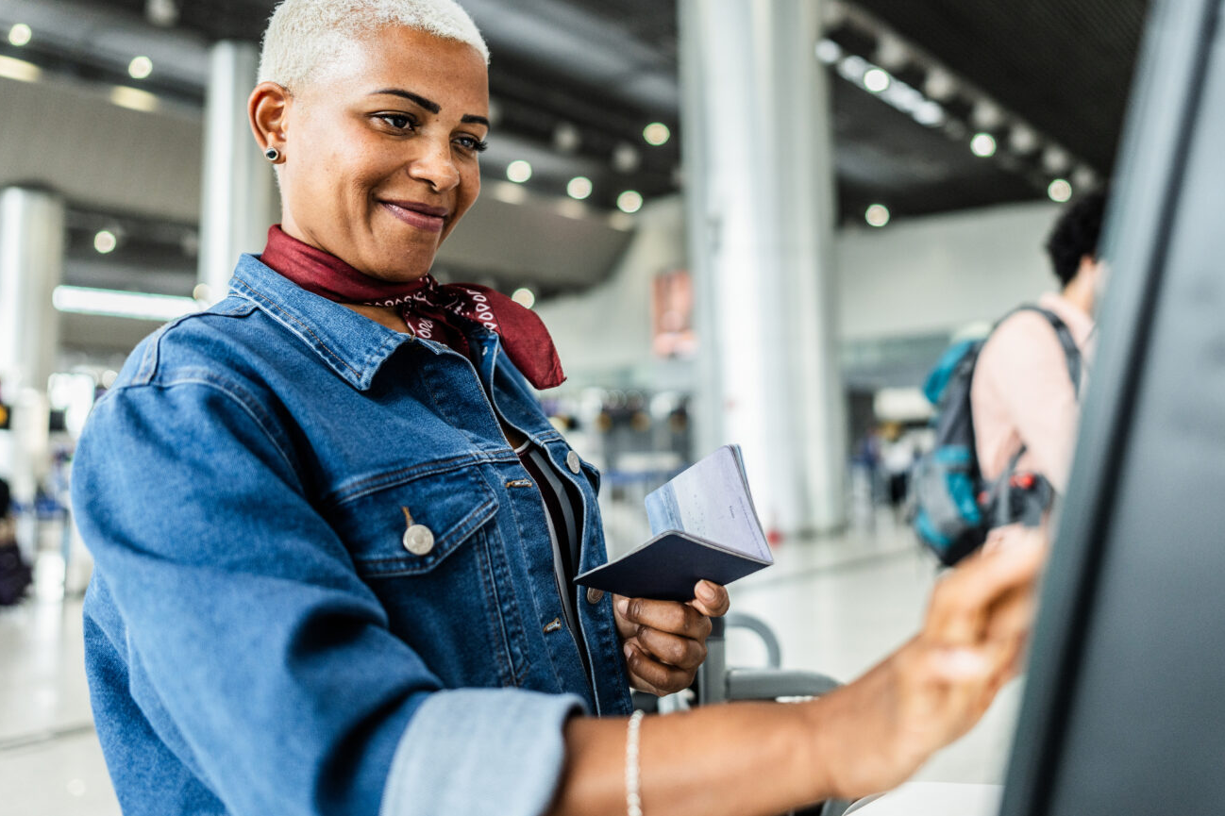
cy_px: 327
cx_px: 645
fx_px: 987
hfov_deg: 63.6
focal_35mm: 29
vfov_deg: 44.7
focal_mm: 24
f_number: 1.4
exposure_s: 1/500
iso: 400
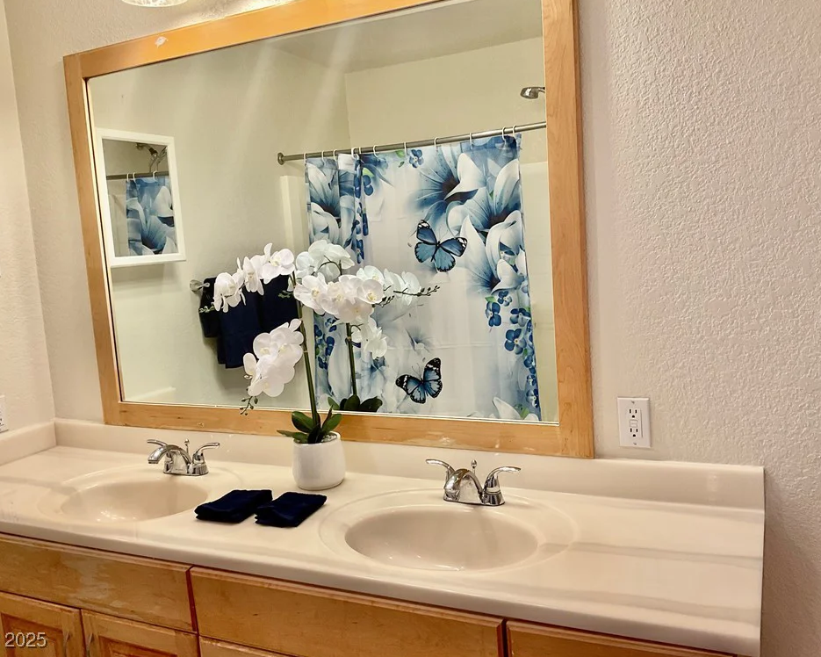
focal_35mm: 31
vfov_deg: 47.1
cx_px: 407
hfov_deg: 57.2
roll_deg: +3.0
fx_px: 753
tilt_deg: -7.2
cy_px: 322
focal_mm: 3
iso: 40
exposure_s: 1/60
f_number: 1.8
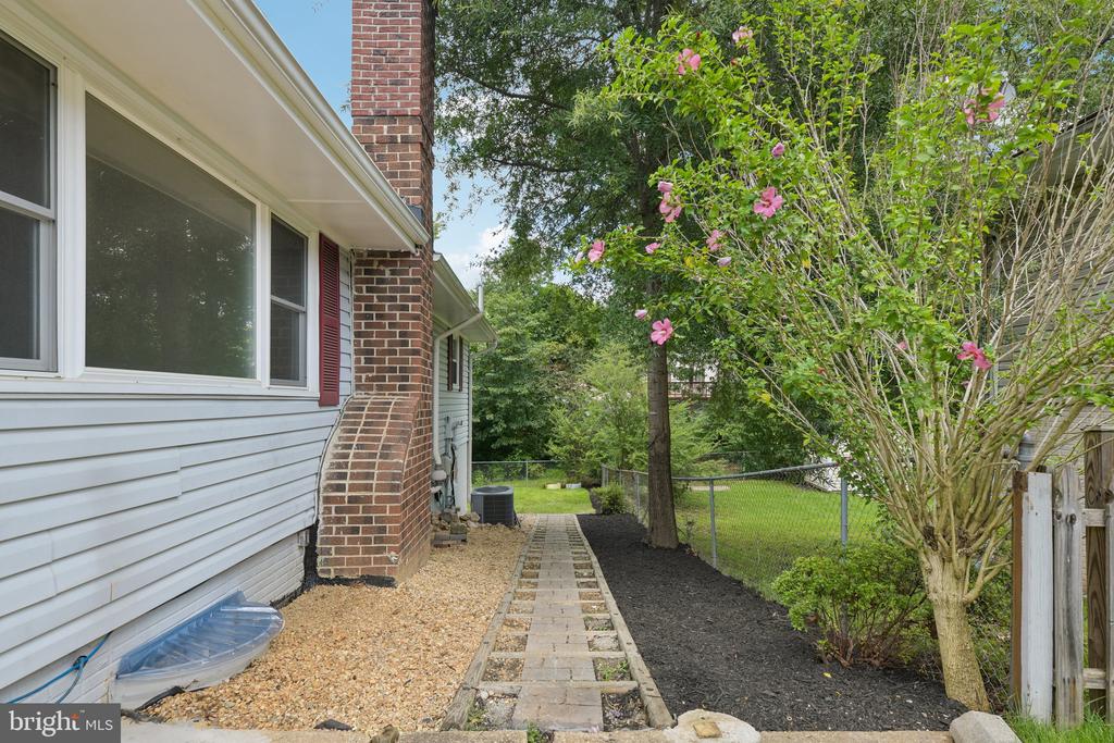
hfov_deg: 90.0
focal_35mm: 18
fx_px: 557
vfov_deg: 67.4
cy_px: 372
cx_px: 557
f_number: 8
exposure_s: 1/60
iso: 100
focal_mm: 18
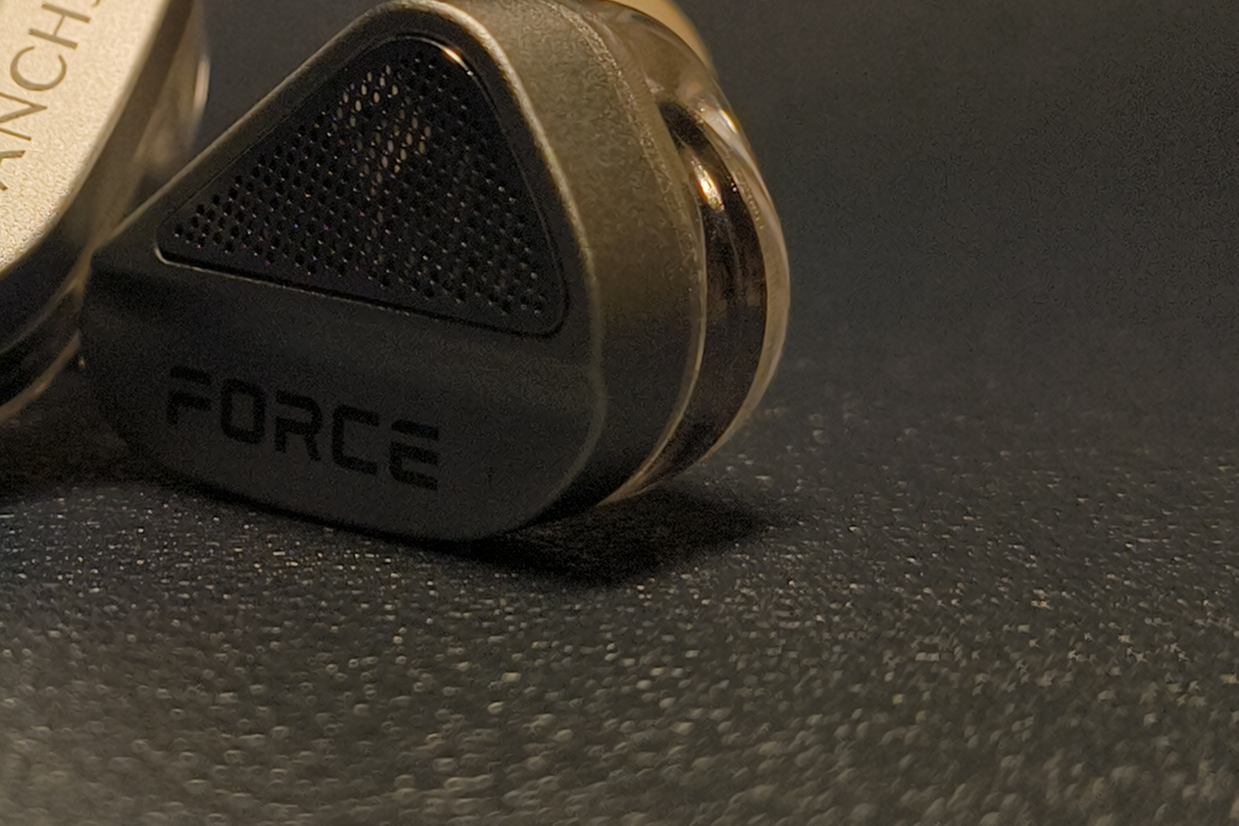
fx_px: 3372
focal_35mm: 98
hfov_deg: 20.5
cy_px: 63
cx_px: 198
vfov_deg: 13.8
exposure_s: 1/40
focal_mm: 5.56
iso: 100
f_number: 1.87
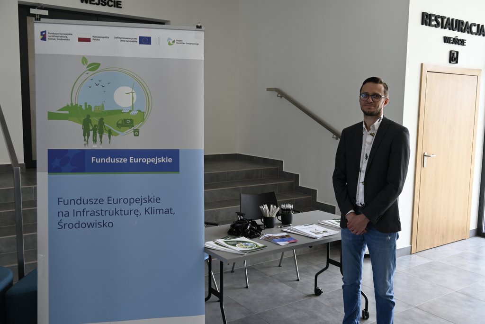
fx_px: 452
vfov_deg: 39.5
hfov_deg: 56.5
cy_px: 162
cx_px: 242
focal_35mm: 34
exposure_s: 1/60
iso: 250
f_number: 4.8
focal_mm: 33.5
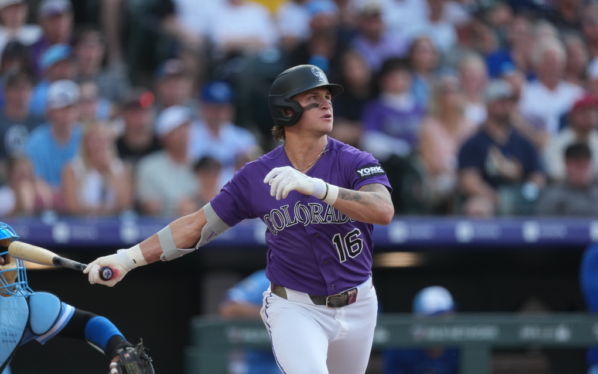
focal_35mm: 613
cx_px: 299
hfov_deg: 3.4
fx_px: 9990
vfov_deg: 2.1
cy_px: 197
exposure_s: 1/1600
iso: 1250
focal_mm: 600
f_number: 4
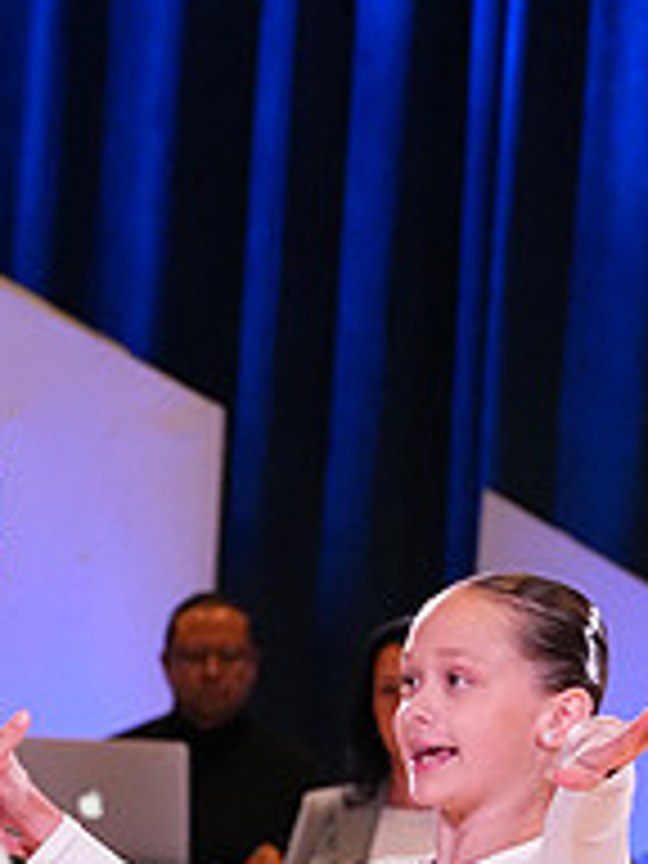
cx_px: 137
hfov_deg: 3.9
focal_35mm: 386
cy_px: 1282
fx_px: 9634
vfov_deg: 5.1
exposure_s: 1/320
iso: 5000
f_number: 7.1
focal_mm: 133
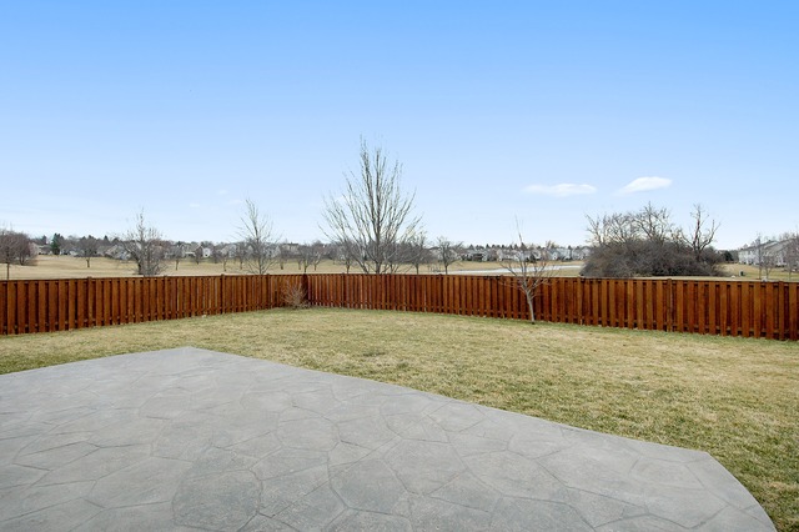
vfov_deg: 67.3
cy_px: 266
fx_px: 399
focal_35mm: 18
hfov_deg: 90.0
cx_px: 400
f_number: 8
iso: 800
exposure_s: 1/800
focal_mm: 12
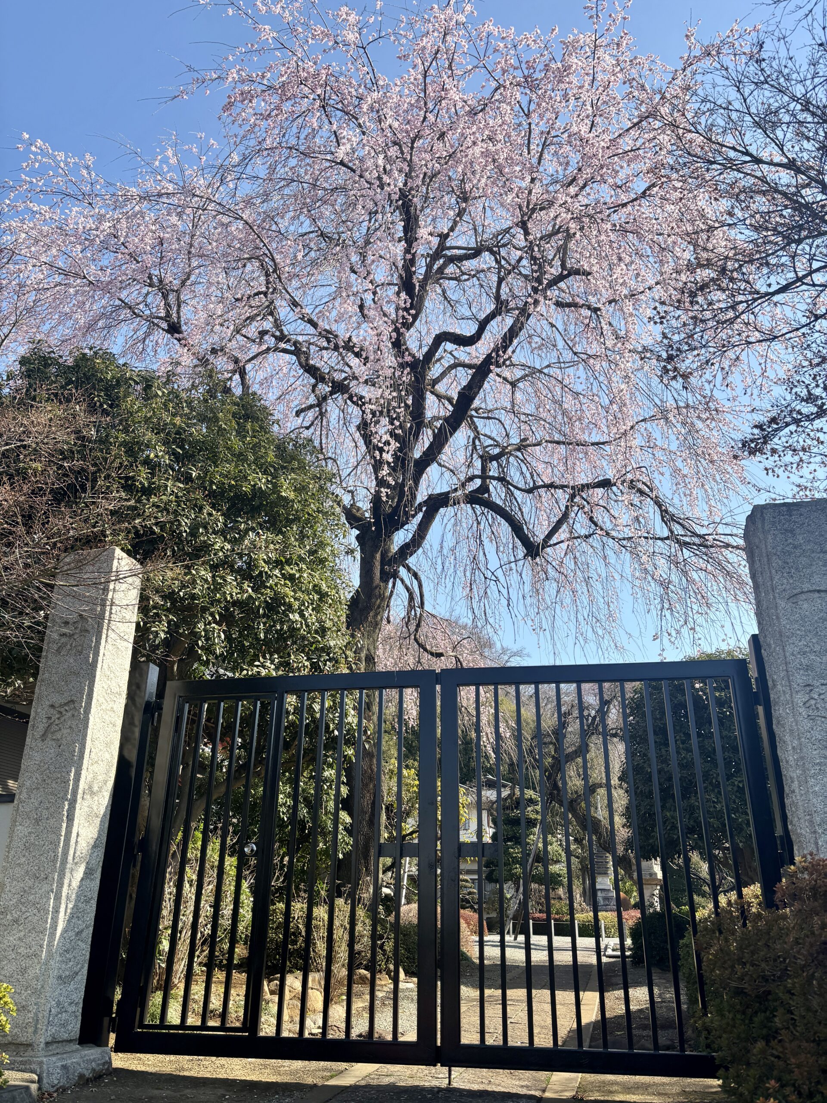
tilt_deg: +25.0
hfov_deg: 53.1
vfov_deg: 67.3
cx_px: 414
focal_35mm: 26
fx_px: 828
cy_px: 552
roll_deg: -1.8
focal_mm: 5.96
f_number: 1.6
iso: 50
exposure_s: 1/1876
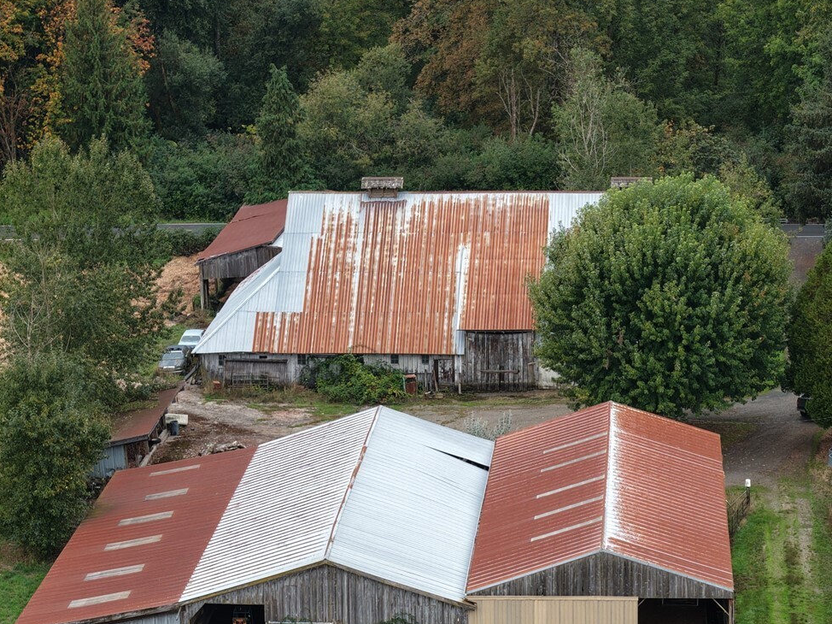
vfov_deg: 12.9
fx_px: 2763
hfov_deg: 17.0
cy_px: 407
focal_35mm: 115
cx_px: 600
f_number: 2.8
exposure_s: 1/240
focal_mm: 19.35
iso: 100
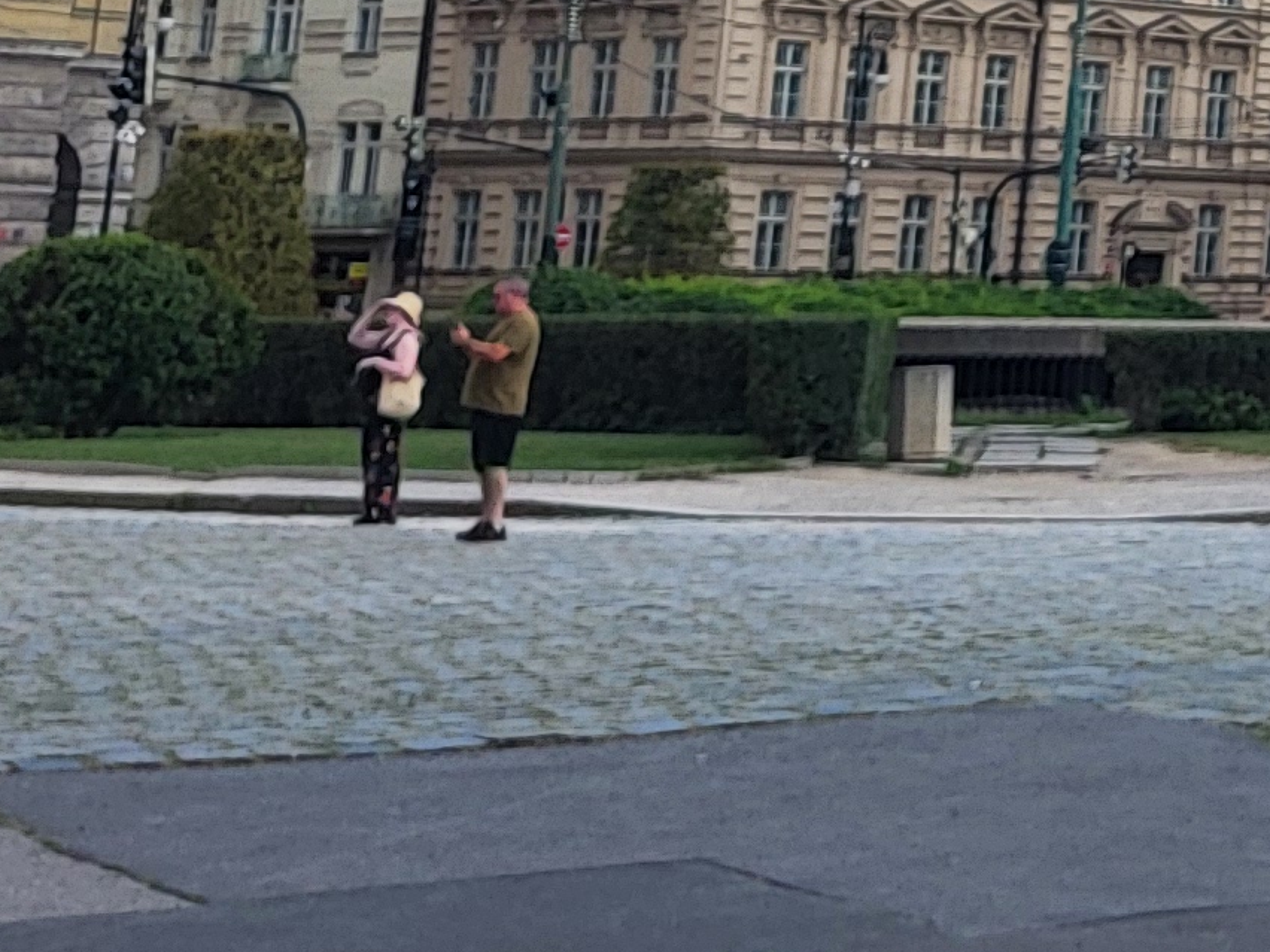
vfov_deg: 11.4
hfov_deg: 13.5
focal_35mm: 122
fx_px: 4476
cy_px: -678
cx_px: 2661
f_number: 1.8
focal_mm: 5.4
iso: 40
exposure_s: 1/1418
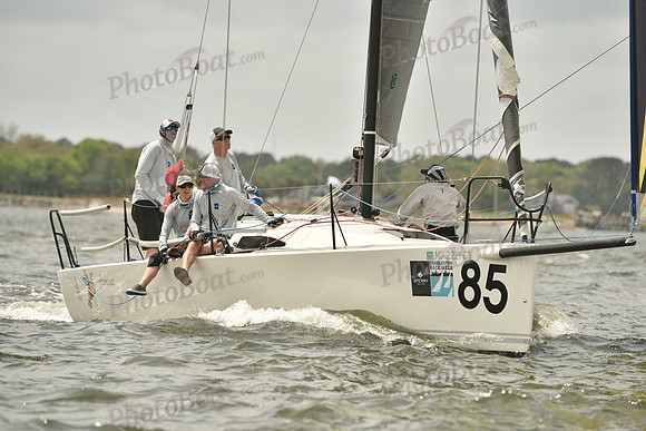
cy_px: 216
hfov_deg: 5.2
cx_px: 323
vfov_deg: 3.4
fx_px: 7179
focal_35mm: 400
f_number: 7.1
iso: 320
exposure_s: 1/1250
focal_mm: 400
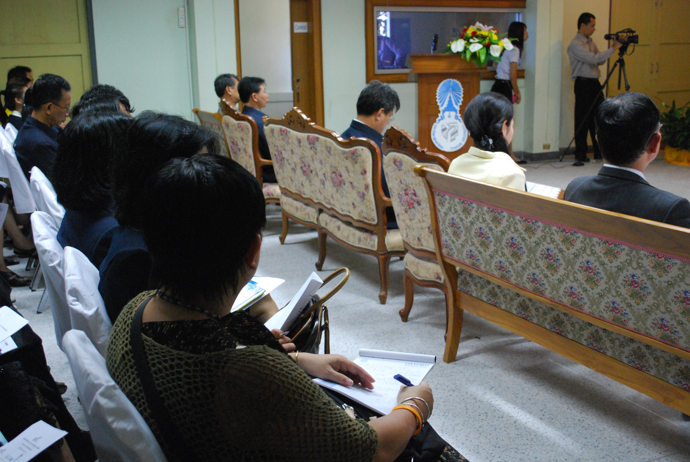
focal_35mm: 39
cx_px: 345
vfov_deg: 34.3
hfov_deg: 49.5
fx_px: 748
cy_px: 231
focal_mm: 26
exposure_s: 1/25
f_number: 5.6
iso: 1600
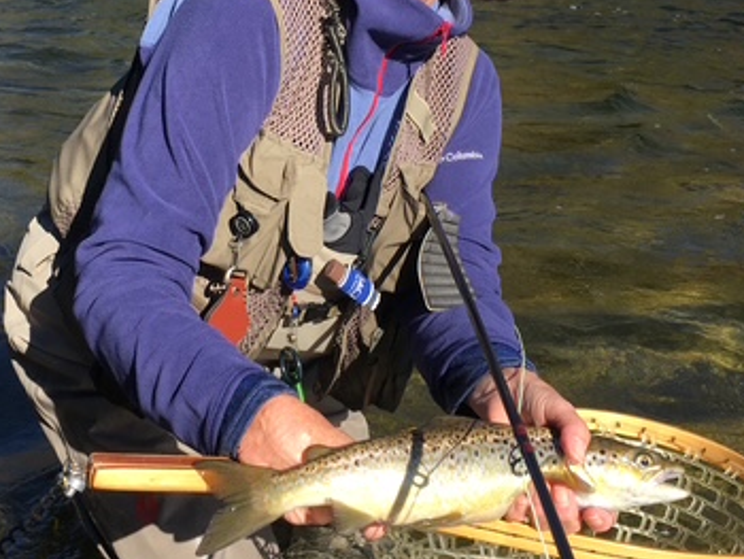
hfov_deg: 36.0
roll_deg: -1.6
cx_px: 298
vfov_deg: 27.4
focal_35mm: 53
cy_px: 181
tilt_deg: -12.9
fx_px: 1140
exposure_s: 1/1040
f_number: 2.2
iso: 25
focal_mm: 4.15
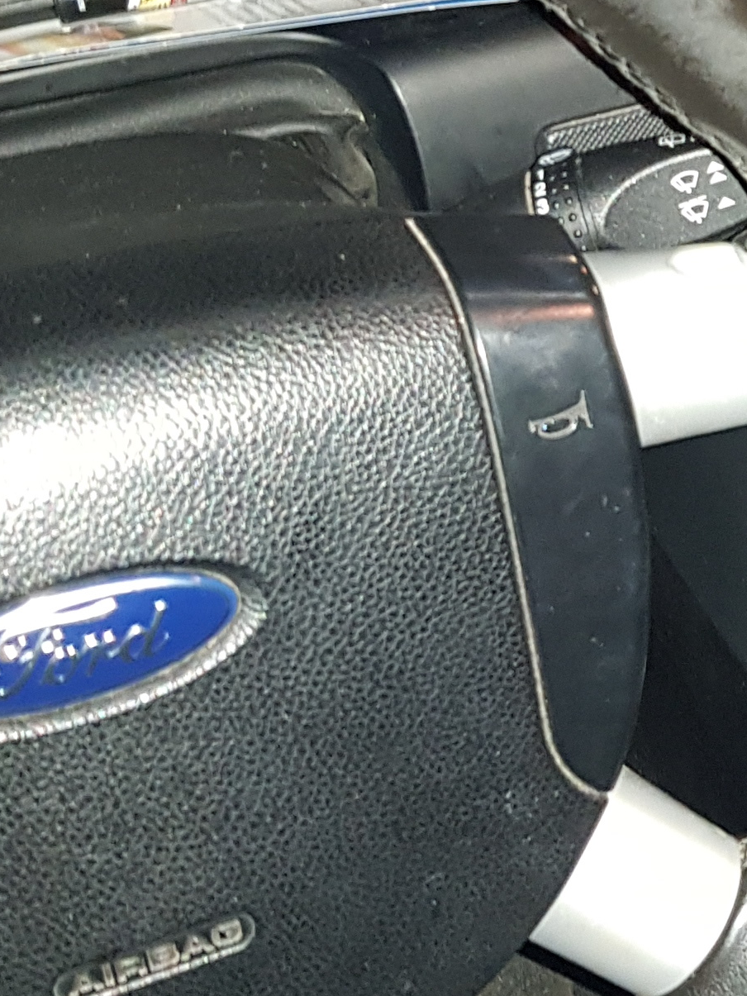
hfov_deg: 15.7
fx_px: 2503
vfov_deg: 22.2
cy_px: 197
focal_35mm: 87
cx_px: 1107
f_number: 1.7
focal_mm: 4.2
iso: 160
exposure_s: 1/10
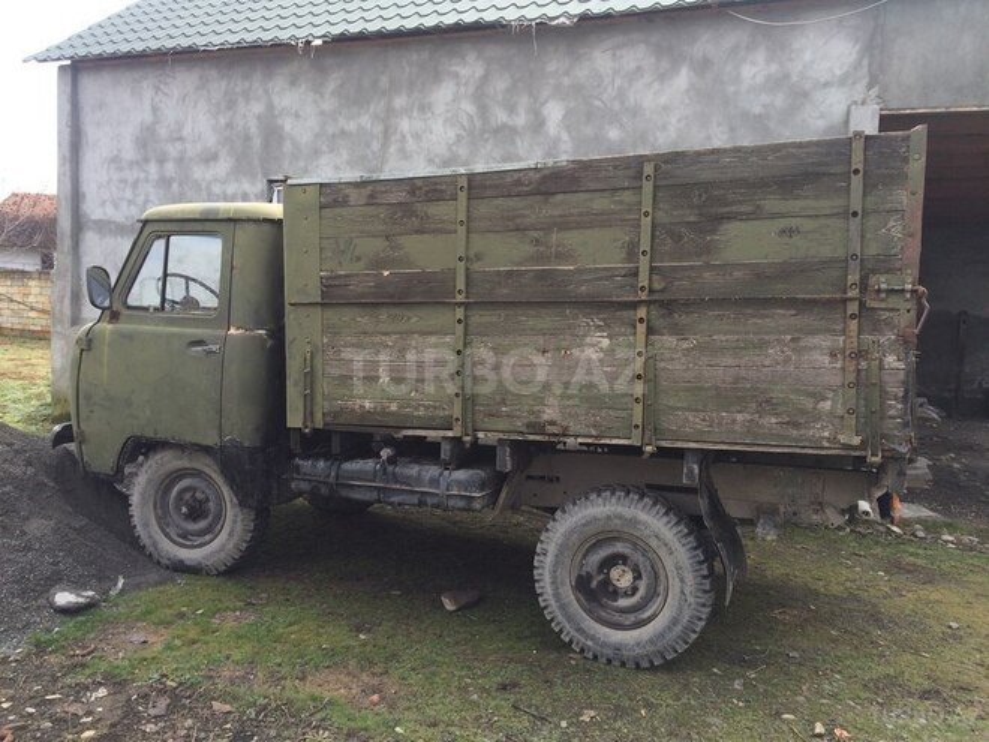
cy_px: 371
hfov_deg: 61.7
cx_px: 494
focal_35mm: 29
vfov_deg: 48.2
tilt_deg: -5.7
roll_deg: -1.1
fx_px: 829
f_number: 2.2
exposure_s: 1/339
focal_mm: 4.15
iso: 32
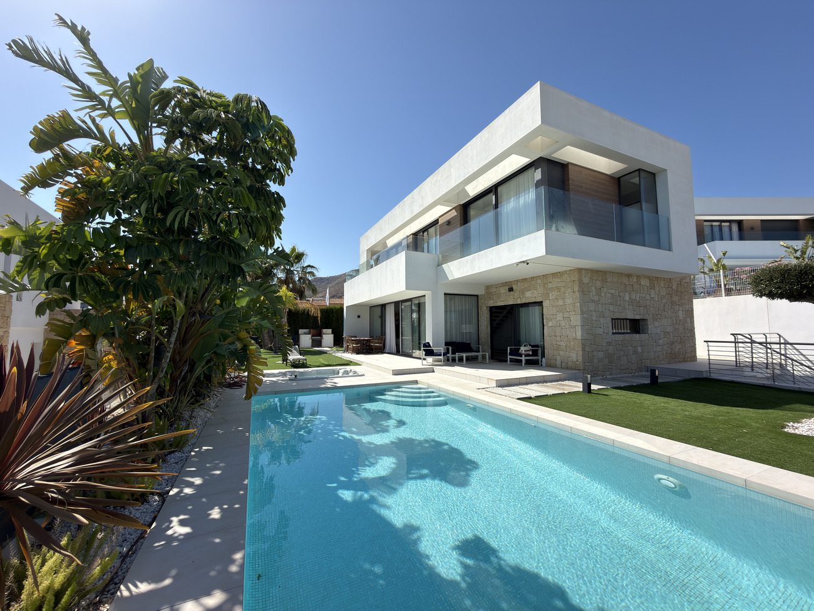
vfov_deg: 85.7
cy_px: 306
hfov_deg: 102.1
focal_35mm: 14
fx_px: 329
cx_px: 407
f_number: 2.2
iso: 16
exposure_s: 1/1071
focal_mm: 2.22
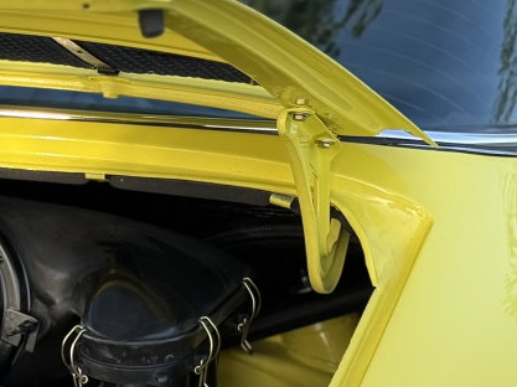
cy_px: 351
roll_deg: +1.3
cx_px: -83
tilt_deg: -21.5
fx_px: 1761
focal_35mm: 118
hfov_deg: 16.1
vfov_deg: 12.4
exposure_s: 1/646
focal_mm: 6.76
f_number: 1.78
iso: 64
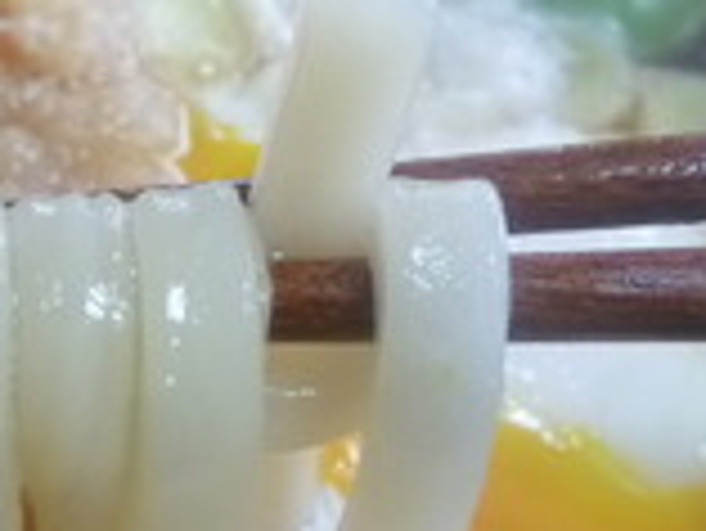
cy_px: 277
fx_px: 1368
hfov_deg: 27.7
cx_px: 45
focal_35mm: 67
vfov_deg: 22.0
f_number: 3.3
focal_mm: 4.5
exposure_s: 1/30
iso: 400
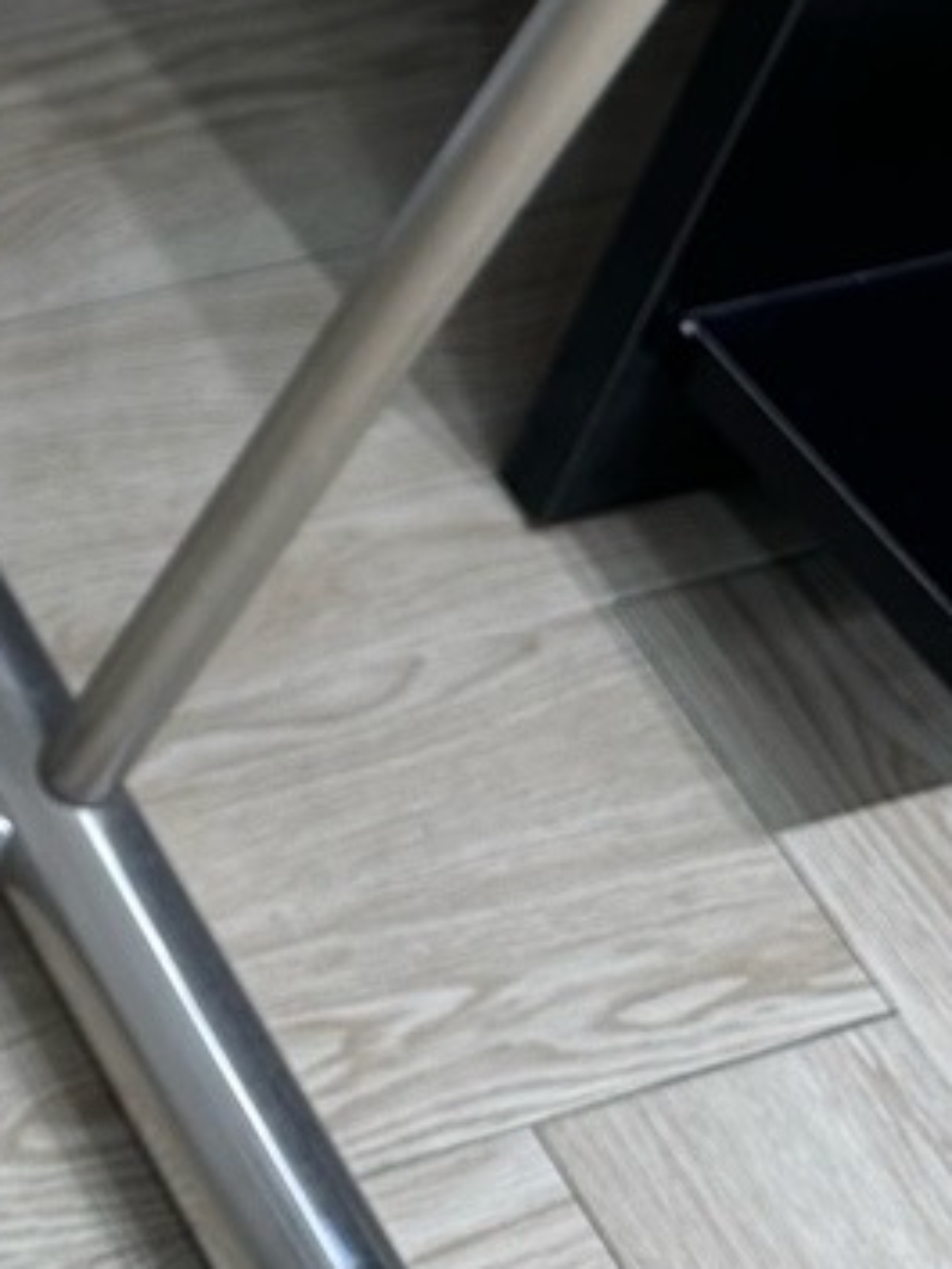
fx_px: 4251
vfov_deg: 15.0
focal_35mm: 116
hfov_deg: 11.0
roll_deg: -12.6
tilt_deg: -38.4
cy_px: -944
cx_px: -1257
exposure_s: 1/100
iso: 64
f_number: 1.78
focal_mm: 6.86
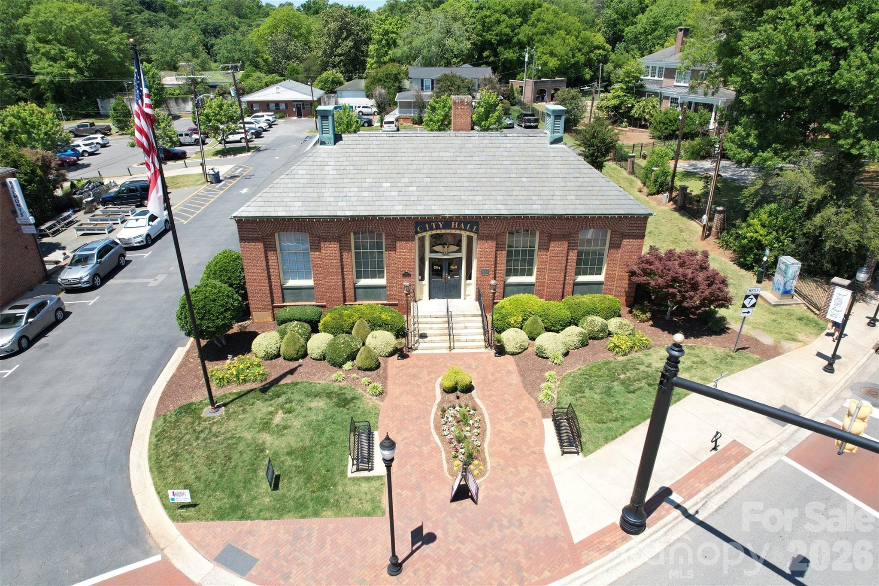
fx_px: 537
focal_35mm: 22
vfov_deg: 57.2
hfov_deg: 78.6
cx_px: 440
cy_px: 293
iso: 100
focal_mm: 8.38
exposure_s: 1/240
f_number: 2.8
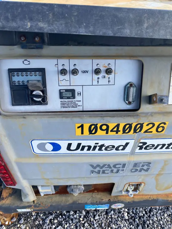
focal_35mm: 26
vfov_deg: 67.3
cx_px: 86
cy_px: 114
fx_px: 172
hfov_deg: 53.1
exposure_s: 1/428
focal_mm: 4.25
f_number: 1.8
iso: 32
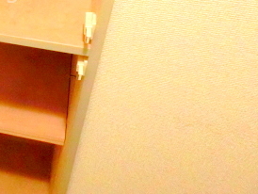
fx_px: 418
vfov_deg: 24.7
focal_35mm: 56
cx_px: -41
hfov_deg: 30.0
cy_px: -8
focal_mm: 4.24
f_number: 3
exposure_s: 1/30
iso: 1250
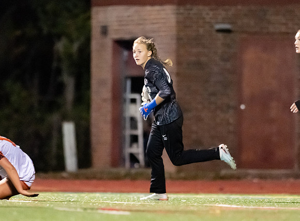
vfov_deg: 2.5
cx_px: 156
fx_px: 5036
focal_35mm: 584
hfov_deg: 3.4
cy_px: 120
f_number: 2.8
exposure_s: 1/640
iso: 25600
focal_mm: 300
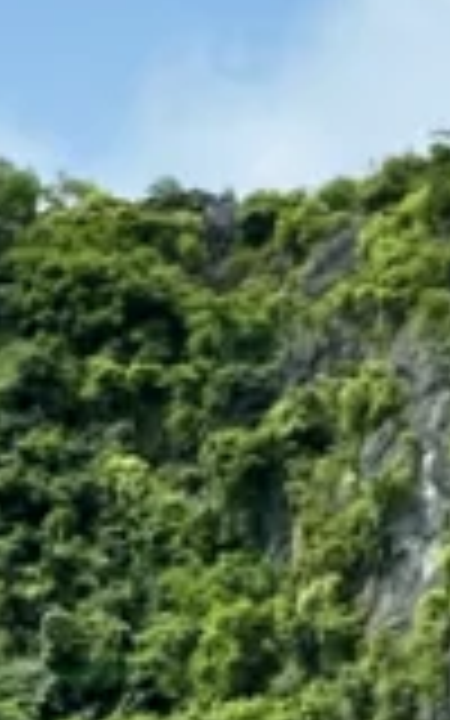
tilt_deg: +7.1
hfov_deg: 13.7
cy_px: 621
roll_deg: -1.6
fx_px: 1864
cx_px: 378
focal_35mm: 95
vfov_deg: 21.5
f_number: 2.2
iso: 50
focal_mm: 2.22
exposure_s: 1/1880
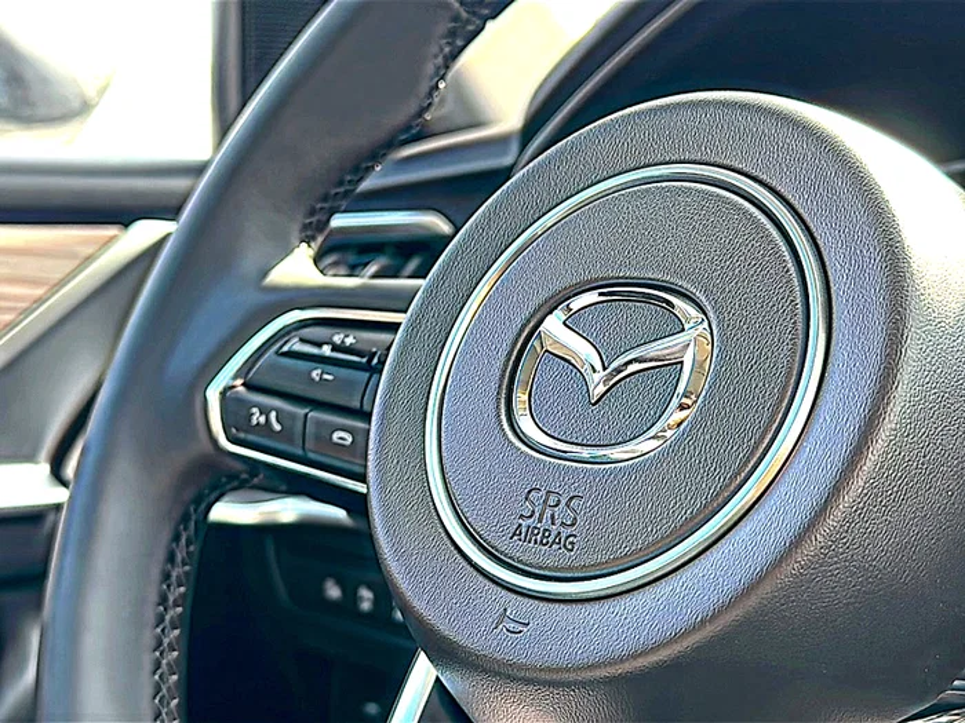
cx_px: 482
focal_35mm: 42
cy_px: 362
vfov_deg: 34.3
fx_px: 1171
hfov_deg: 44.8
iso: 100
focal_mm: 6.86
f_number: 1.78
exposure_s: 1/256
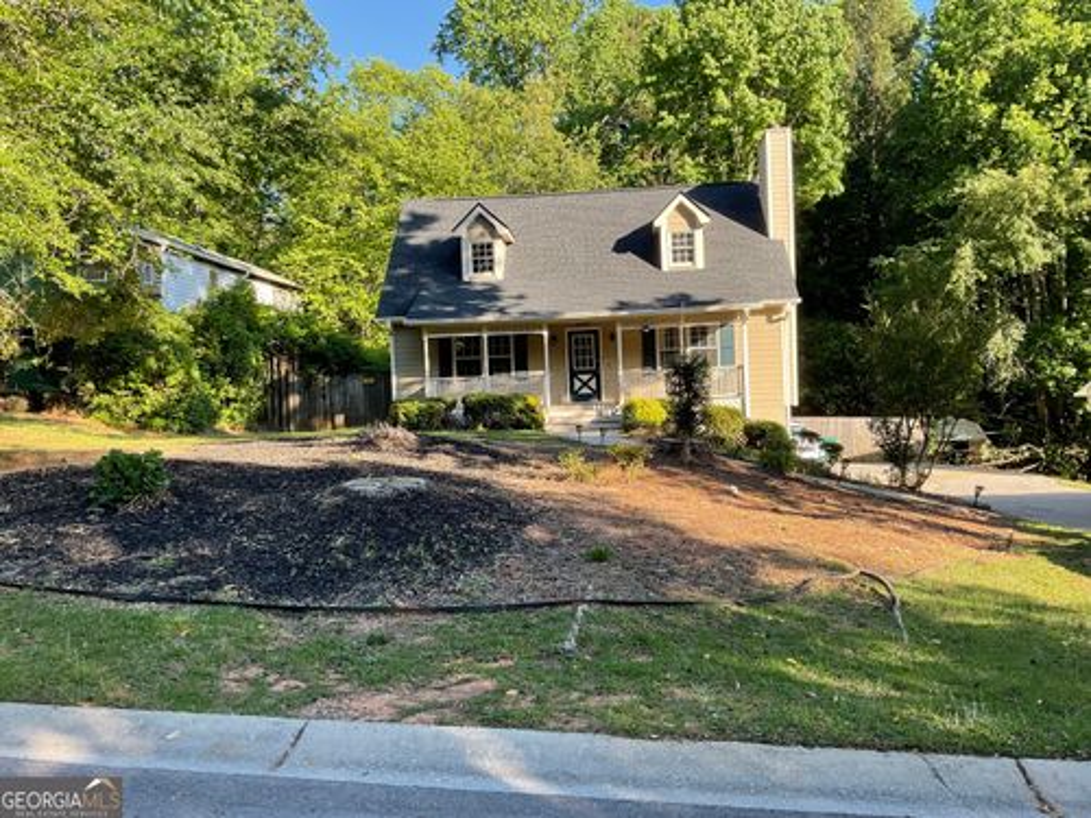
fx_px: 914
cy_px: 409
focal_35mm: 29
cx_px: 546
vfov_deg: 48.2
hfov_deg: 61.7
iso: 16
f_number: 1.8
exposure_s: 1/229
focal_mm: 3
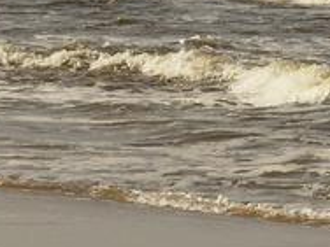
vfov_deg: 2.7
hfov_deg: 3.6
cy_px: 86
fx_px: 5281
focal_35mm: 554
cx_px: 178
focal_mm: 31.4
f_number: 5
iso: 50
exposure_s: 1/745
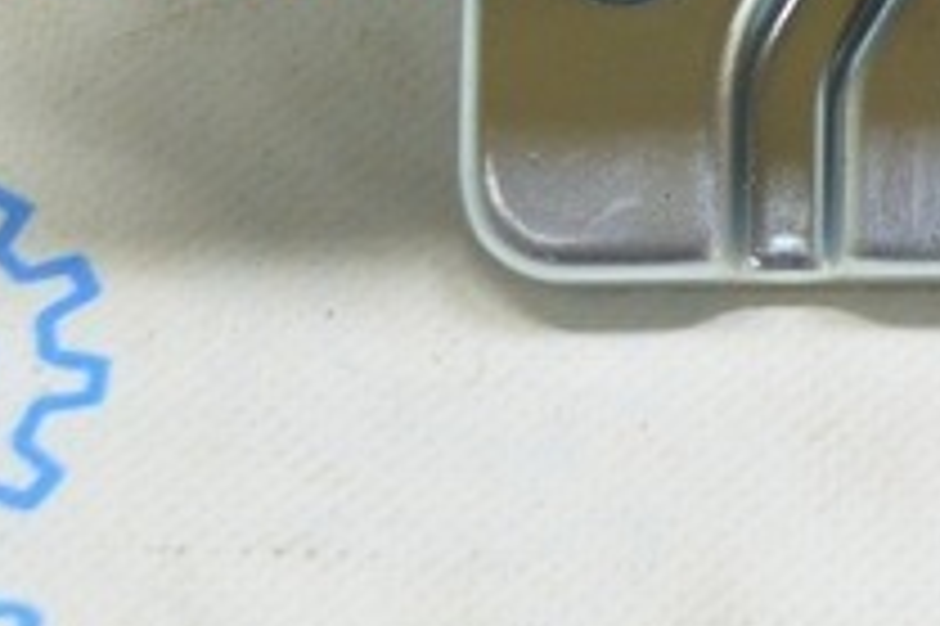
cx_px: 1480
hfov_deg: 8.8
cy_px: -619
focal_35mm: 227
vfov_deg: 5.9
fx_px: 5934
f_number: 5.6
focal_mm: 31
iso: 400
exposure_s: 1/15
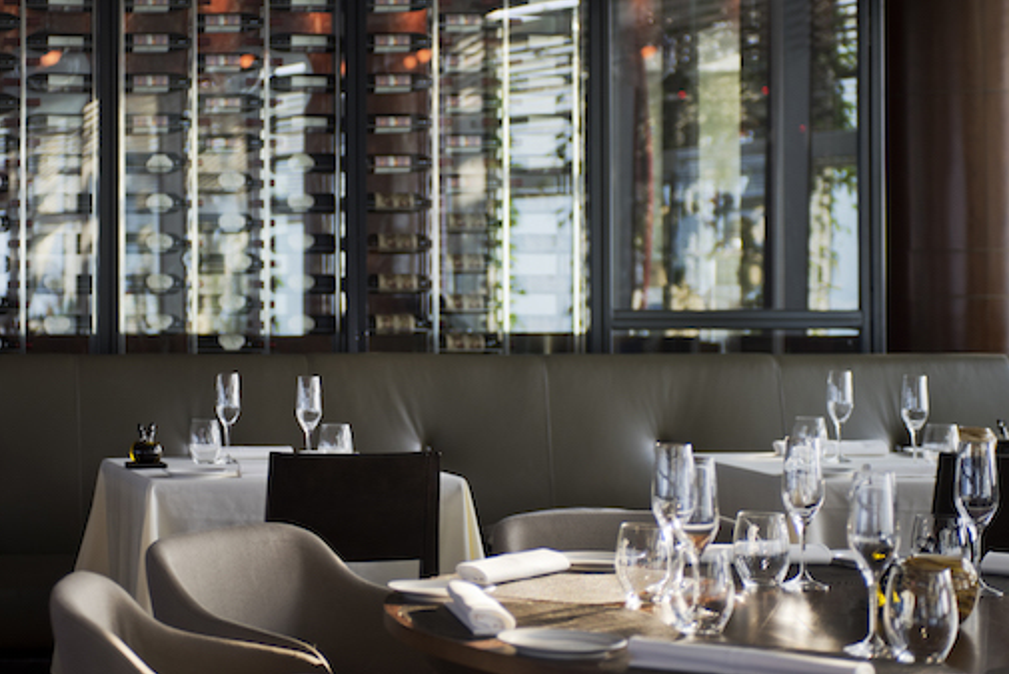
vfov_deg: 14.1
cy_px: 265
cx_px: 400
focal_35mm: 97
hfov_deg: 21.0
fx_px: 2719
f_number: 2.8
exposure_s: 1/30
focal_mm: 70
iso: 100
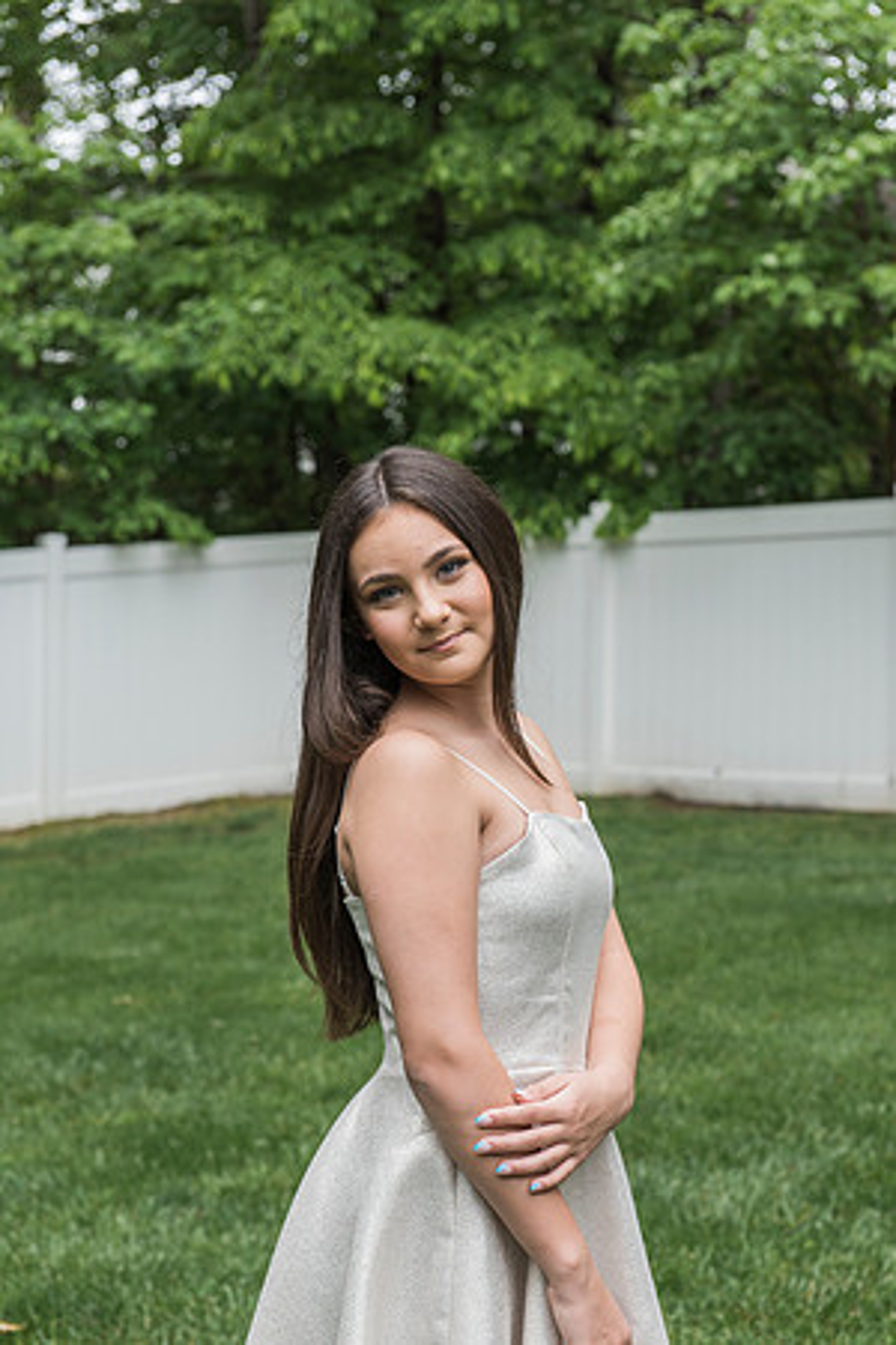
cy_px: 672
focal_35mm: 70
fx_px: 2613
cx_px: 448
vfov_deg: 28.8
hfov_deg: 19.5
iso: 250
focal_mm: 70
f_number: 5.6
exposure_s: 1/160
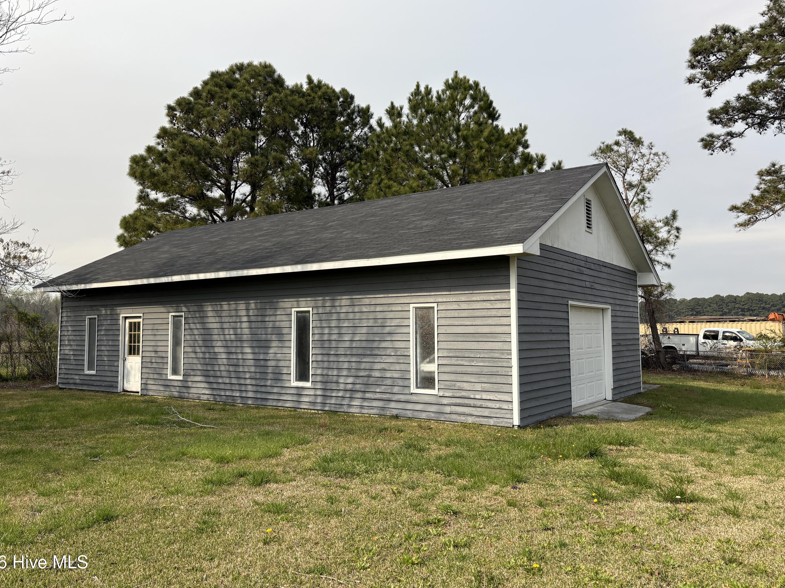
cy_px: 274
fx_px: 635
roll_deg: +1.4
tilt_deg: +6.0
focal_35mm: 28
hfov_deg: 63.4
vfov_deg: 49.7
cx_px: 376
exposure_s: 1/2747
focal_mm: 5.96
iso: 50
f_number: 1.6
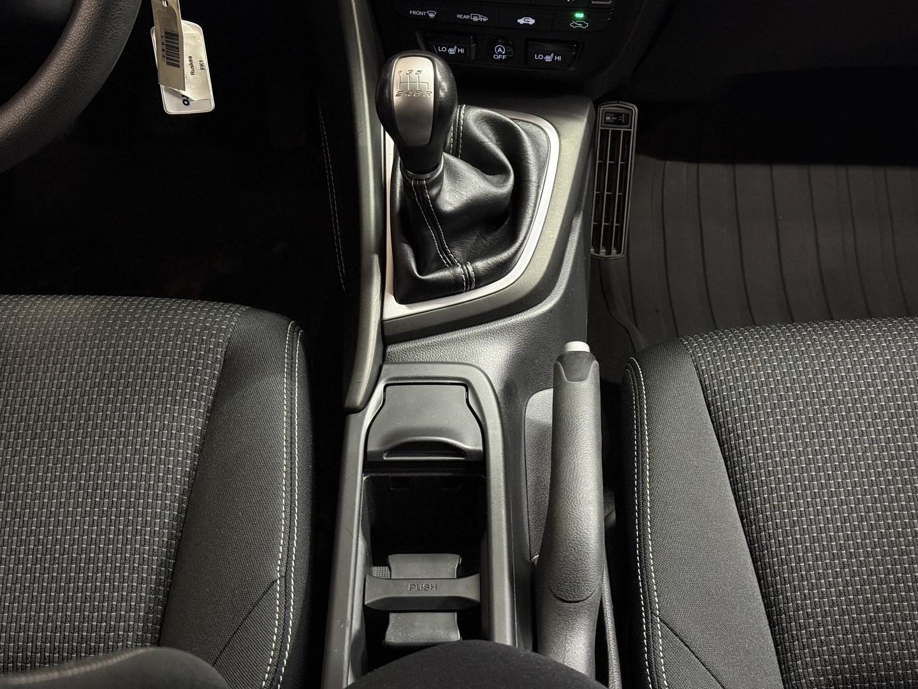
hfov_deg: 39.7
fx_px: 1273
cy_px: 344
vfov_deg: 30.3
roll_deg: +0.9
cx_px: 459
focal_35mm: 48
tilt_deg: -40.5
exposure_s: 1/40
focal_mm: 6.76
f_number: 1.78
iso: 400
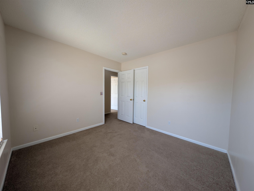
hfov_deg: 110.5
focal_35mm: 12
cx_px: 127
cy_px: 96
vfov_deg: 94.6
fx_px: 88
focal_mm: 2.23
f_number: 1.95
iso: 41
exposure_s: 1/64
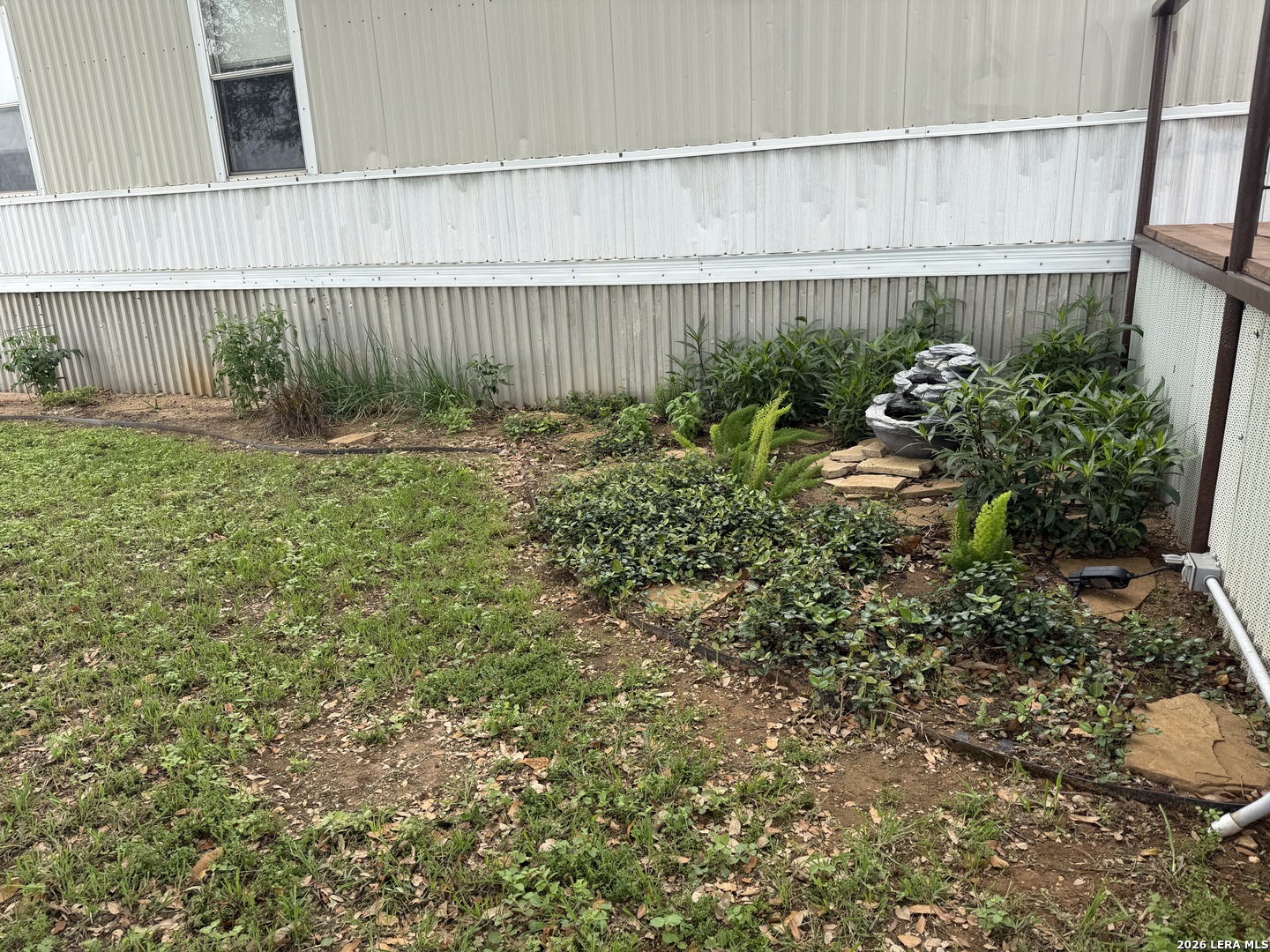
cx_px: 635
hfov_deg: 71.6
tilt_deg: -16.5
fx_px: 881
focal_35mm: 24
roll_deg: +2.6
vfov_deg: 56.8
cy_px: 476
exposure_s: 1/920
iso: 80
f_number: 1.78
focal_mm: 6.76
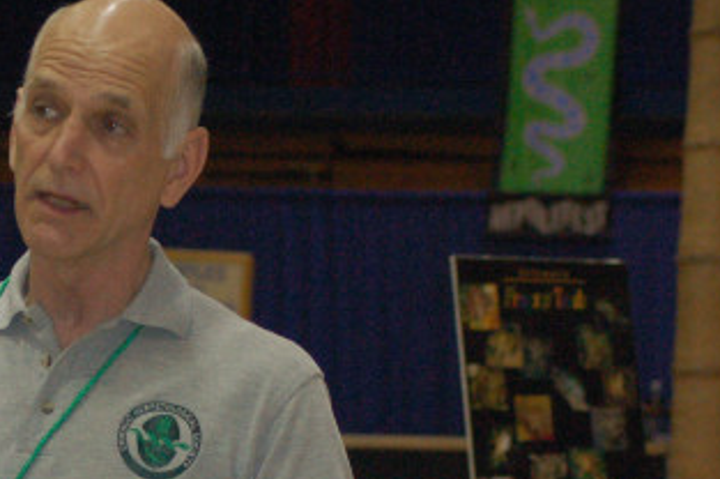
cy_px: 406
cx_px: 16
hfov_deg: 7.7
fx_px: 5354
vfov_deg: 5.1
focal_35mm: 268
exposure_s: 1/200
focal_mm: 70
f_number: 5.6
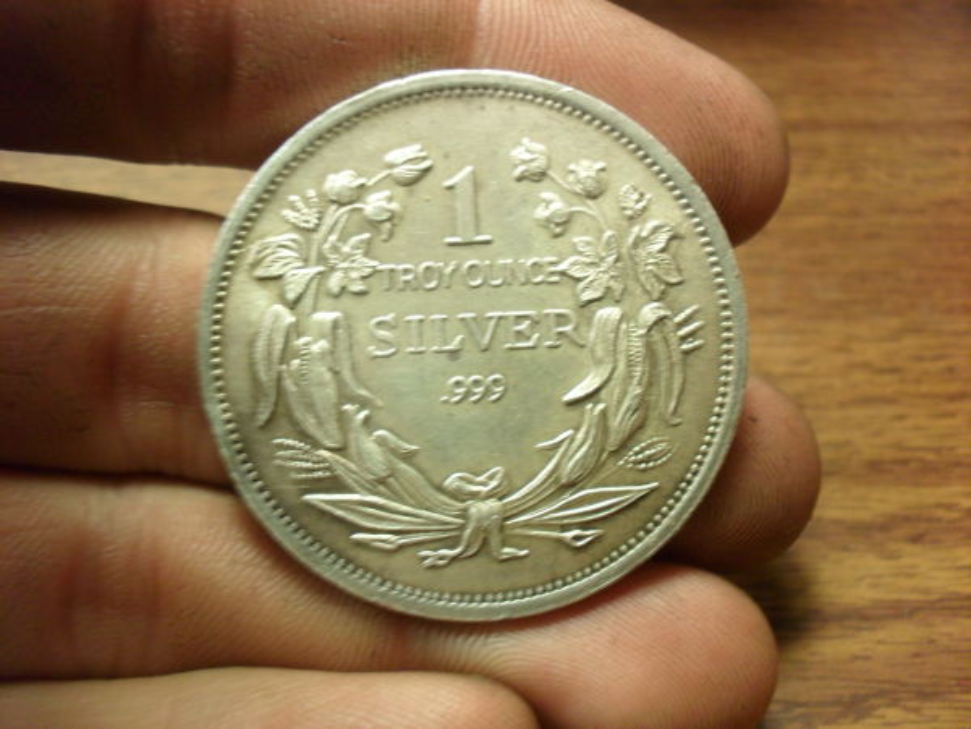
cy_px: 364
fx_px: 982
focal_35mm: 35
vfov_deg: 40.7
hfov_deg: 52.6
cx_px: 486
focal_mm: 6.3
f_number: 3.2
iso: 200
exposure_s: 1/30
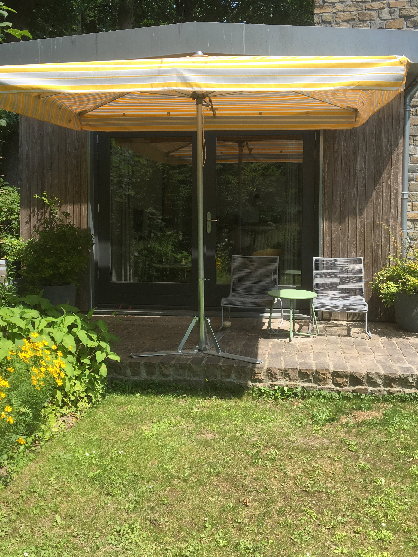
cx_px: 212
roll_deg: -0.4
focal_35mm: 37
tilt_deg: -2.5
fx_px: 596
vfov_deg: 50.0
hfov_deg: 38.7
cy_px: 241
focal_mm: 4.15
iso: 25
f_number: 2.2
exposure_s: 1/754
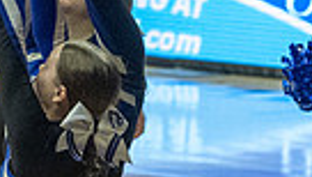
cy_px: -587
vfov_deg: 2.2
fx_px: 4491
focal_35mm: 542
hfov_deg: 4.0
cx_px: -13
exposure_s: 1/1600
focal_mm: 70
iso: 4000
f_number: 2.8
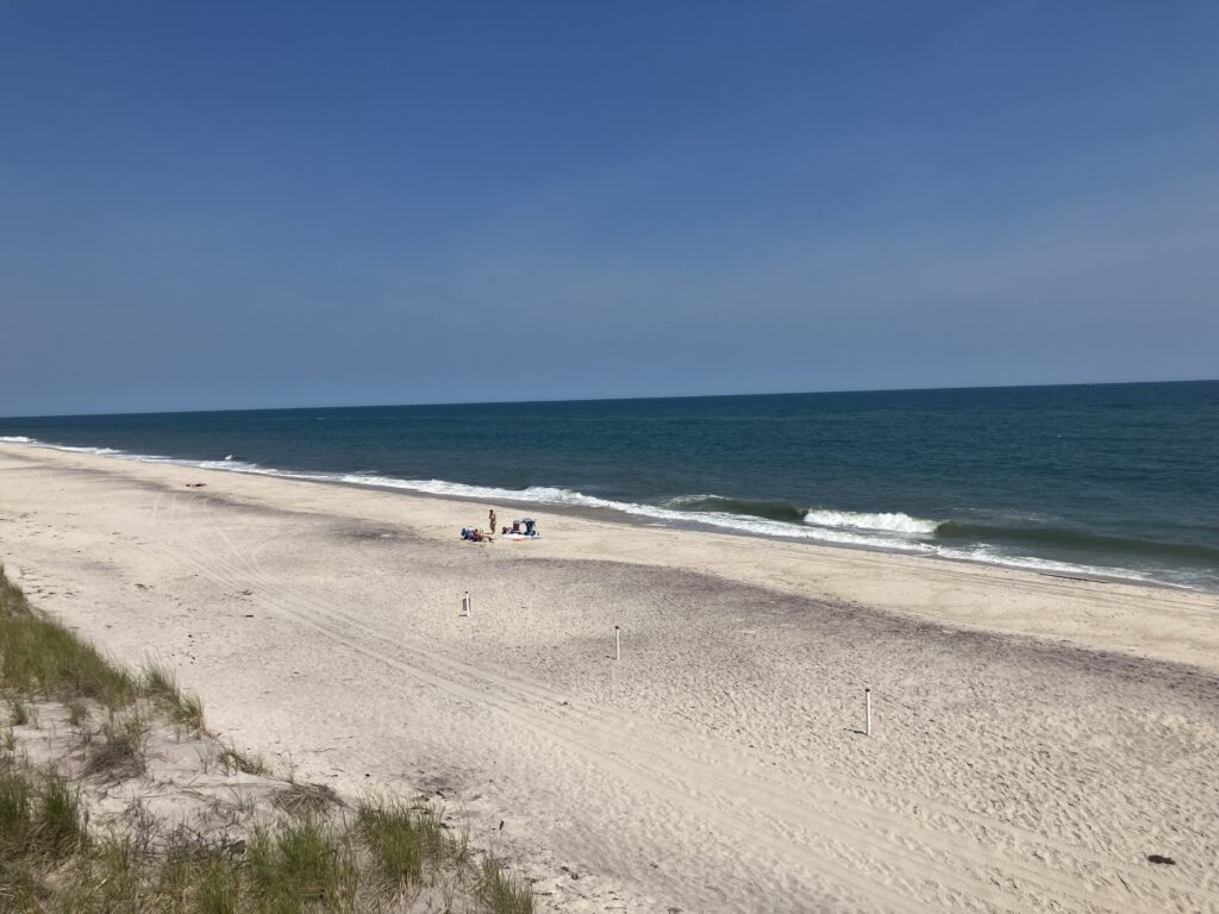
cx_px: 610
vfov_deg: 49.7
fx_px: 986
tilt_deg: -2.6
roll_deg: +3.4
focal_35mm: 28
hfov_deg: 63.4
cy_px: 457
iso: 32
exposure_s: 1/4878
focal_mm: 3.99
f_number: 1.8
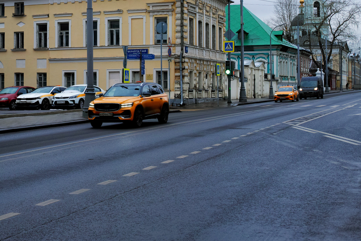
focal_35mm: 66
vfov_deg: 20.5
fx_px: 662
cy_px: 79
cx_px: 111
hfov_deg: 30.2
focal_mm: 30
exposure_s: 1/125
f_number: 4
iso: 100
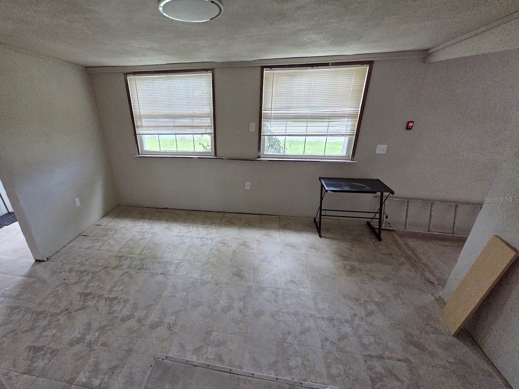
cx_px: 220
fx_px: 225
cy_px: 199
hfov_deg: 97.4
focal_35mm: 15
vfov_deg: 81.7
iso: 640
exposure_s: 1/359
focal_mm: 2.2
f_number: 2.2
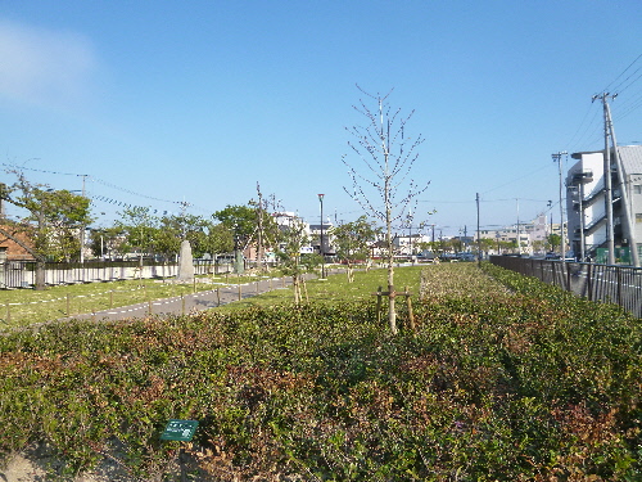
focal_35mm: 24
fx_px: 445
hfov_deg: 71.6
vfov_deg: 56.8
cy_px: 241
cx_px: 321
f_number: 8
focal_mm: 4.3
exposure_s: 1/125
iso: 160
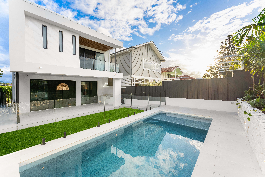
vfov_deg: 81.2
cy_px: 88
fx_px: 103
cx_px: 132
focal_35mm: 14
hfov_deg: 104.3
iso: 125
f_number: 9
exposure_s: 1/80
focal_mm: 14
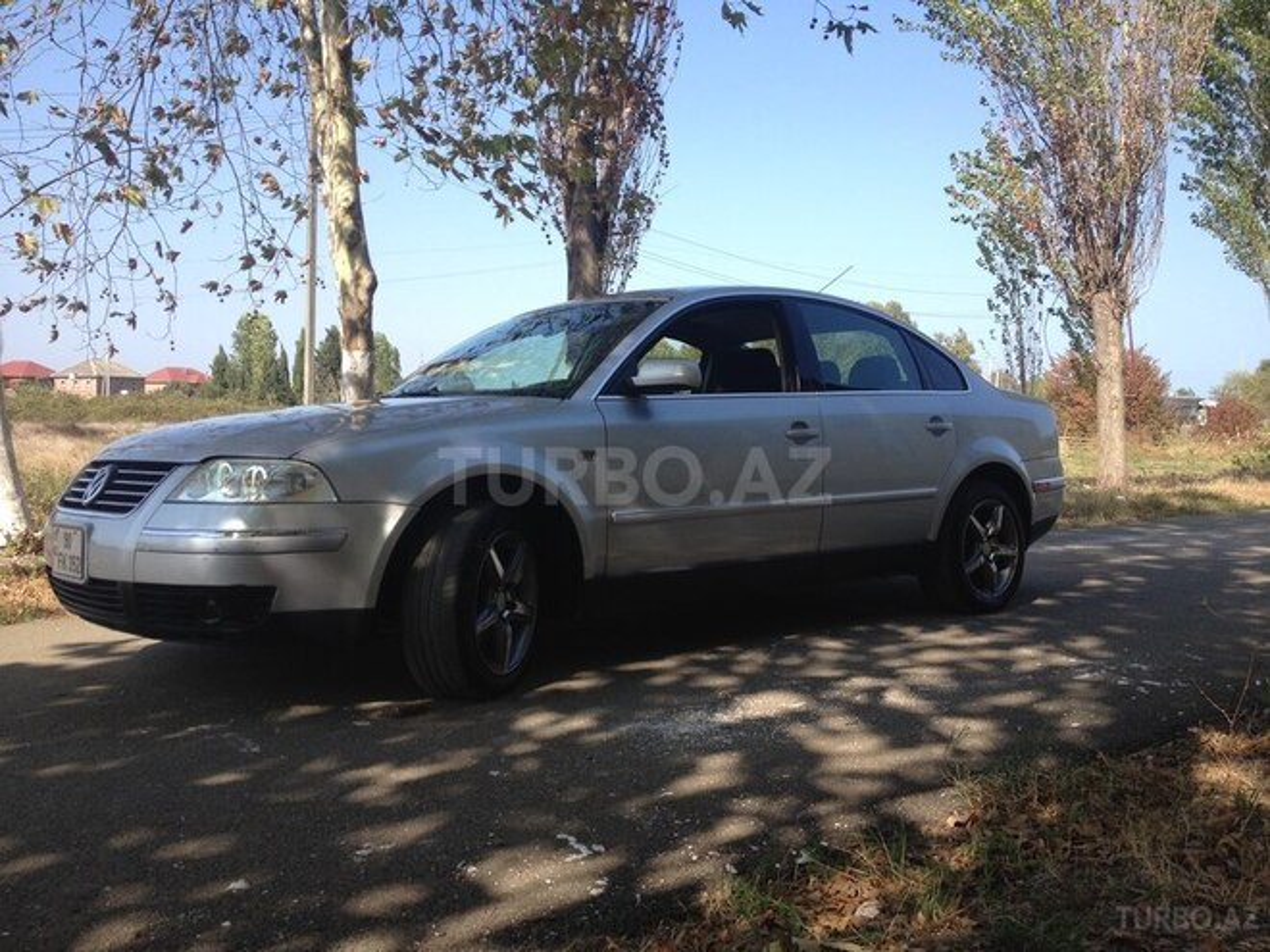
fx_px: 1284
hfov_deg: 52.6
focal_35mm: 35
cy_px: 476
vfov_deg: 40.7
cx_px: 635
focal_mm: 4.28
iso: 50
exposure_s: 1/876
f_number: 2.4
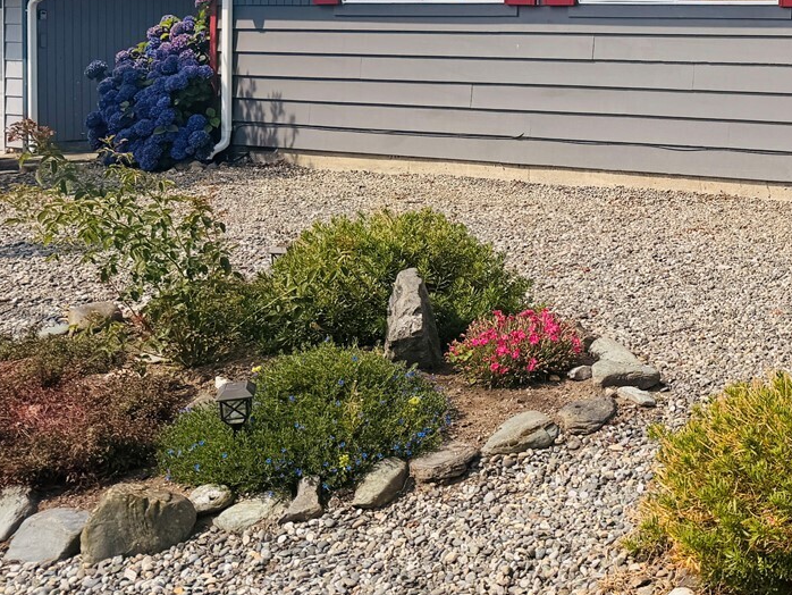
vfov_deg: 25.7
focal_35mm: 55
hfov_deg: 30.6
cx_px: 904
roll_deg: -0.5
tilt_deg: -1.1
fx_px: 1259
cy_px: 56
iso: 80
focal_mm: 6.76
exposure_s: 1/4167
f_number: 1.78
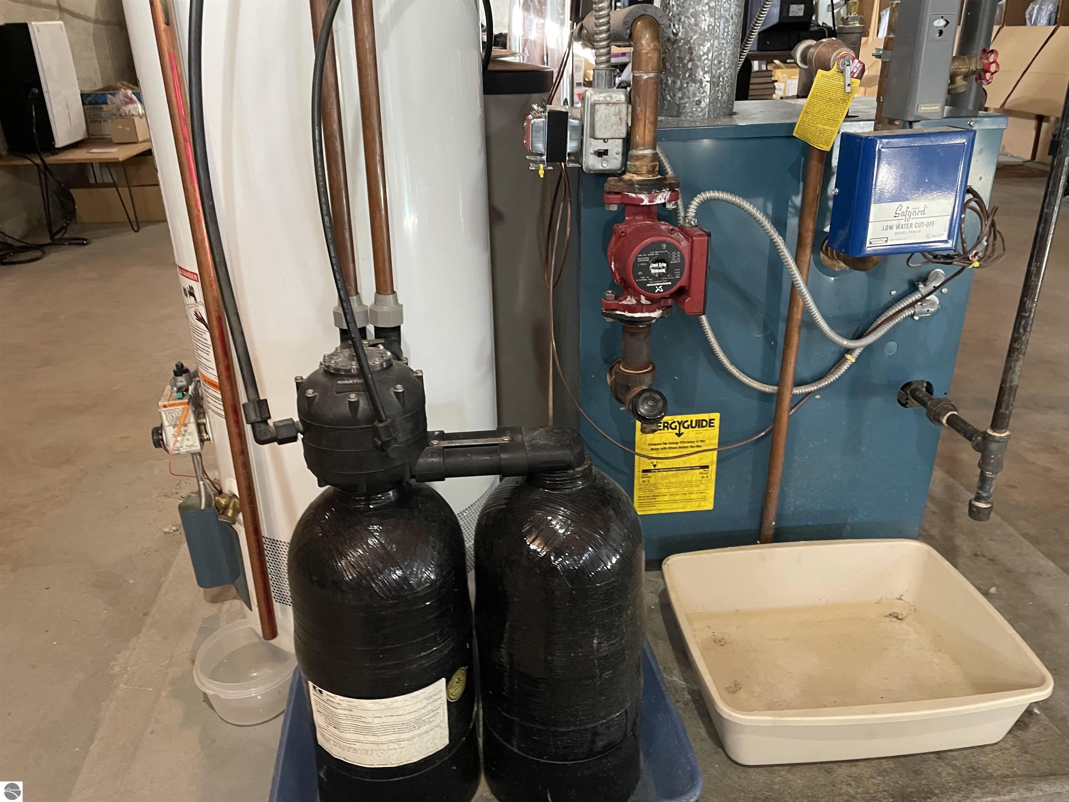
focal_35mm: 26
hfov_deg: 67.3
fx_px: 803
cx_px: 534
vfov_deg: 53.1
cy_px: 401
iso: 500
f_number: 1.6
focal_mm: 4.2
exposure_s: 1/40
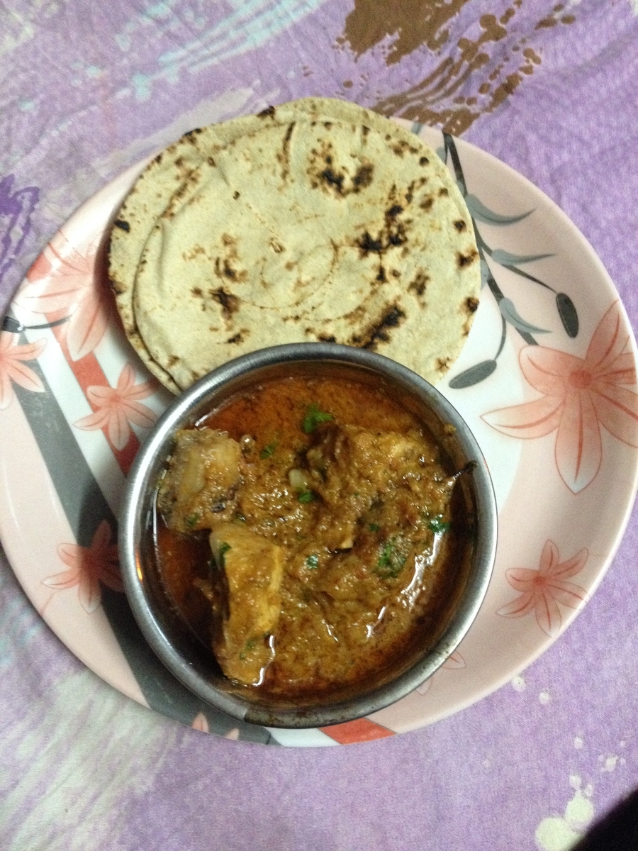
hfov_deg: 40.7
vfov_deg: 52.6
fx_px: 860
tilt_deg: -72.8
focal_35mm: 35
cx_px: 319
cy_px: 426
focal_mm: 4.28
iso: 400
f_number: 2.4
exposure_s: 1/15
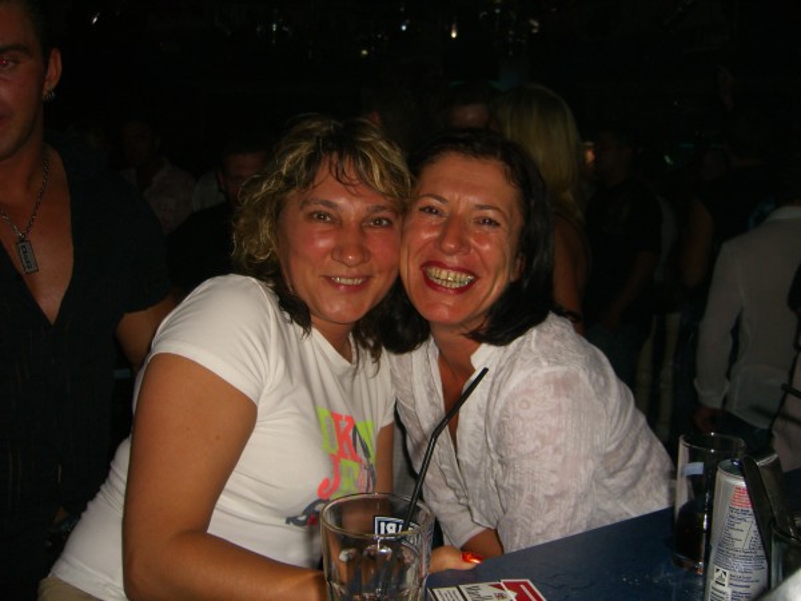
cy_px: 300
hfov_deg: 49.0
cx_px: 400
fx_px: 879
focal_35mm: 38
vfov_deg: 37.7
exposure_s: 1/60
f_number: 2.8
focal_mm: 7.9
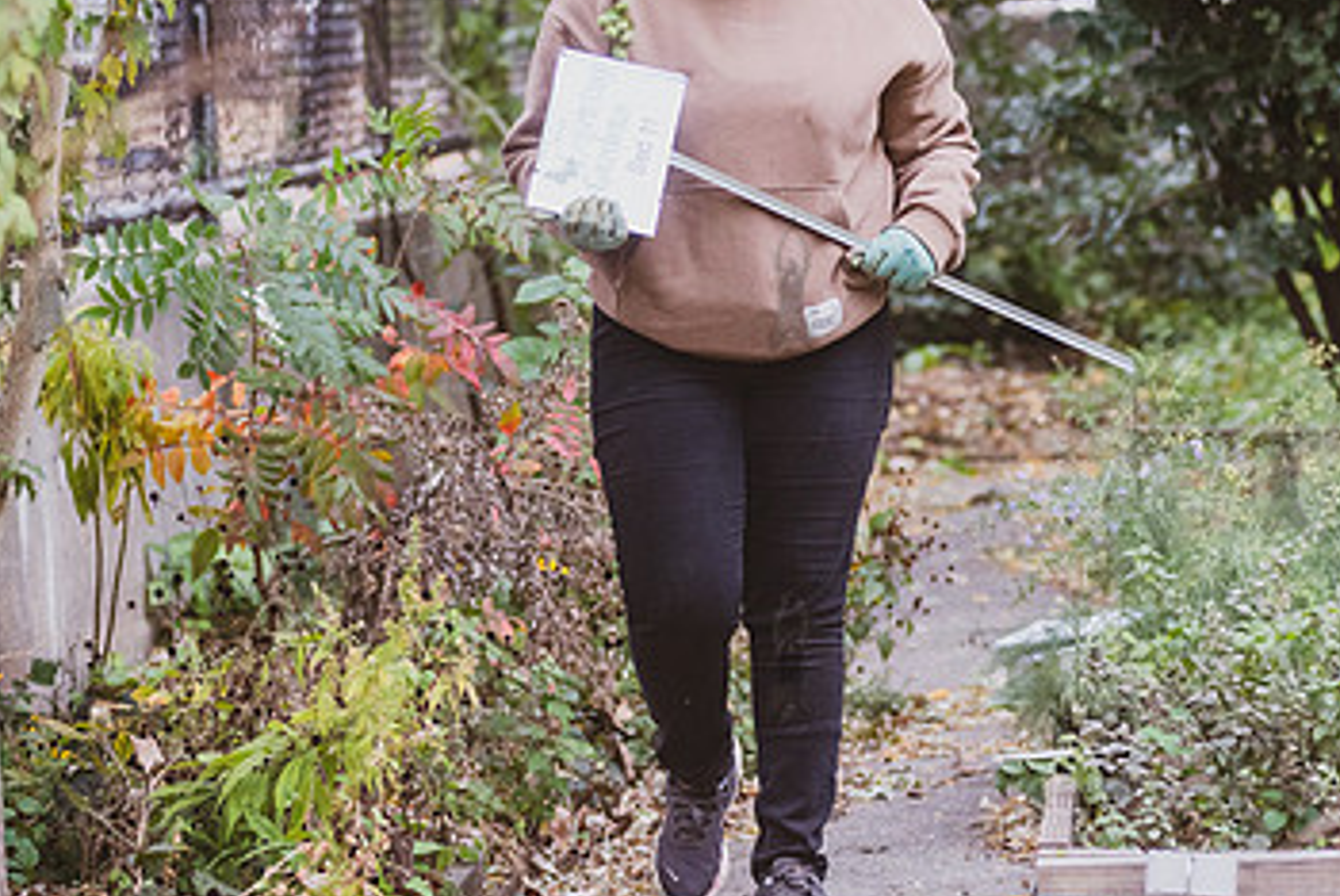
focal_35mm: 168
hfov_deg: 12.2
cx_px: 779
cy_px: 281
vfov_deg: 8.2
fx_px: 6258
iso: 2000
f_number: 3.5
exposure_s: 1/800
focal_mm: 100
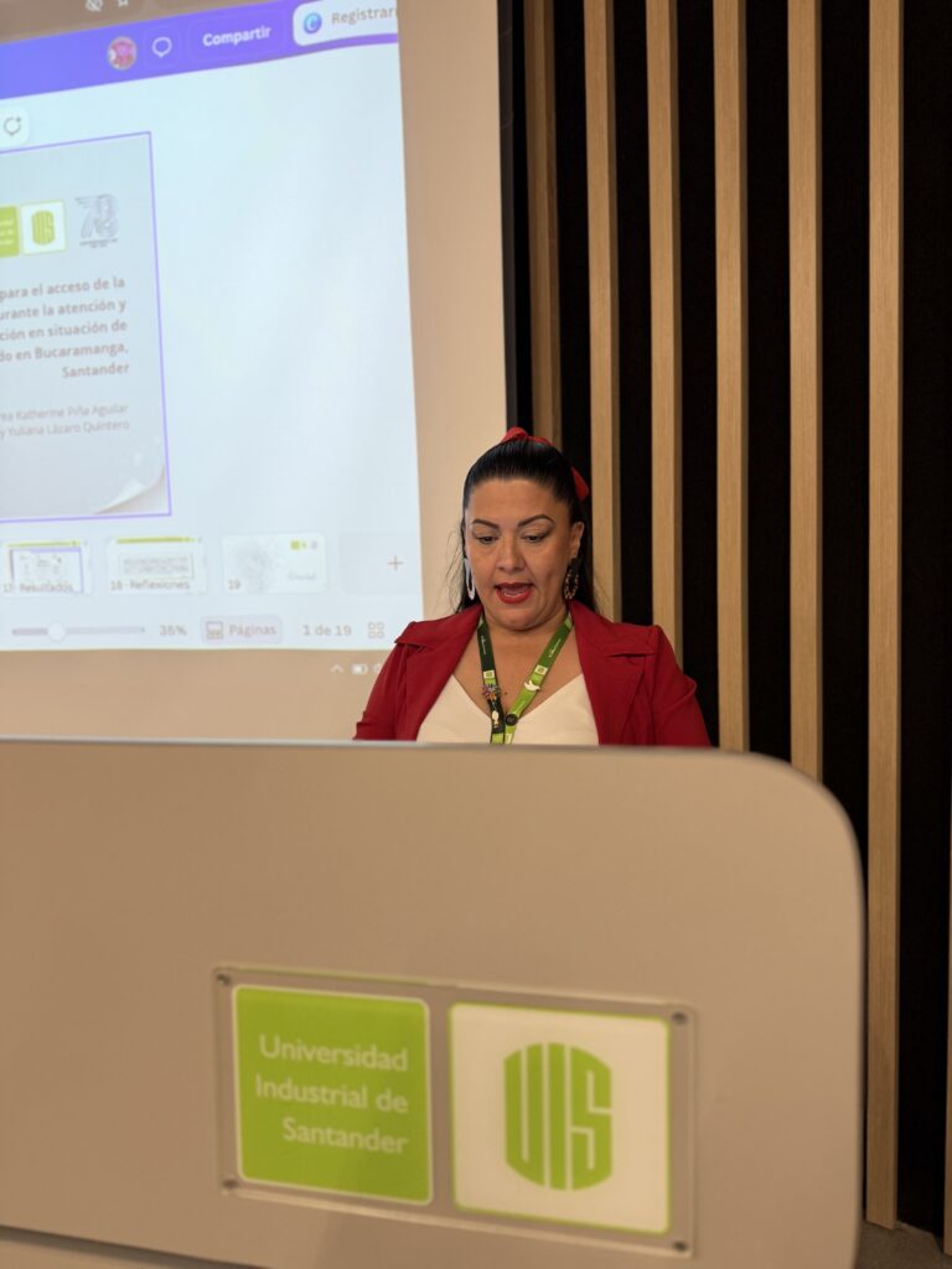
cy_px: 634
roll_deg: +1.7
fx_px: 880
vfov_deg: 71.6
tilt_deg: -4.5
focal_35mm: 24
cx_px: 476
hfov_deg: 56.8
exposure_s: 1/60
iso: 125
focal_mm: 6.76
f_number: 1.78
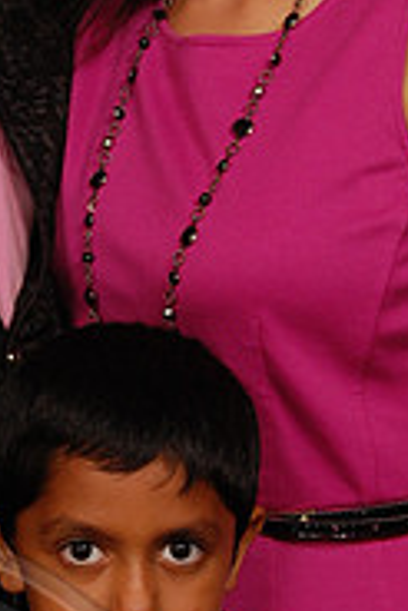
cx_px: 7
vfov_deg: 13.6
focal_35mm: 151
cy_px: 375
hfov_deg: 9.1
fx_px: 2562
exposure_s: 1/200
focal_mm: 32
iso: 400
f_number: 5.6
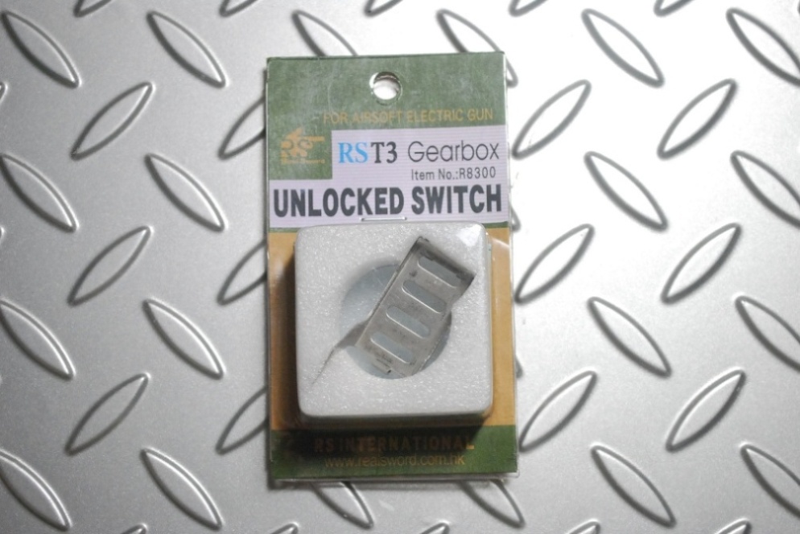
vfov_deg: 20.2
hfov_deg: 29.8
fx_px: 1501
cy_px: 267
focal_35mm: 68
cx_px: 400
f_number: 5.6
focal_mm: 45
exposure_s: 1/125
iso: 1600
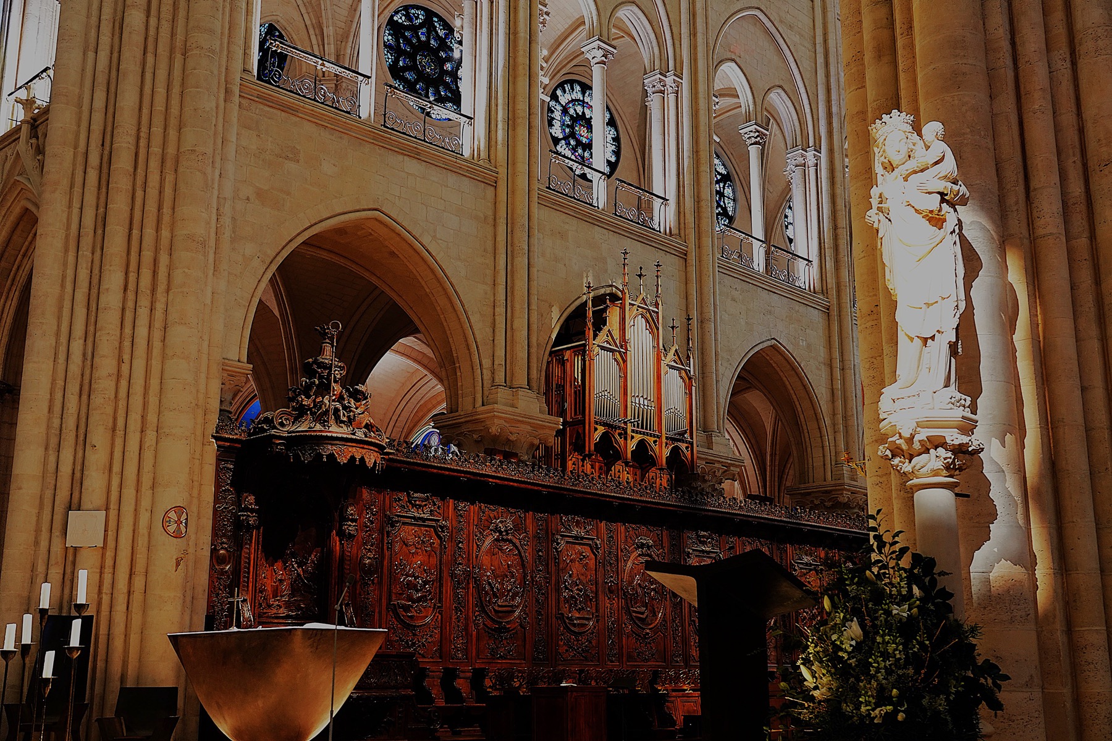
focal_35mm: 39
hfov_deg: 49.6
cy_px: 370
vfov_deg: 34.2
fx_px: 1205
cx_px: 556
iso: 800
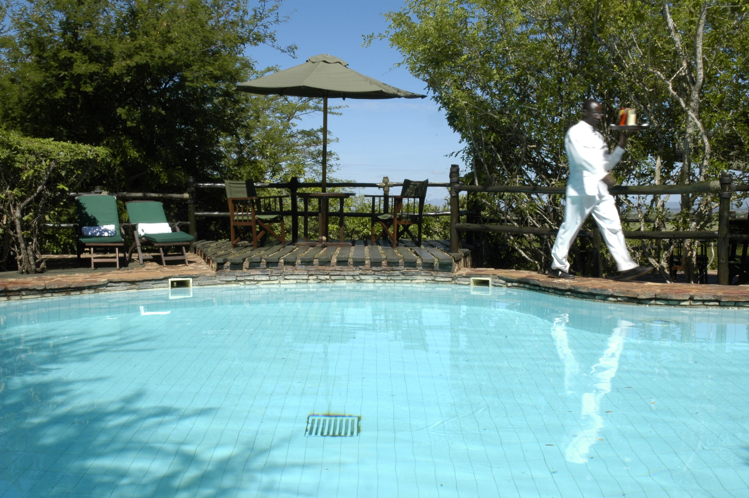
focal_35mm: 38
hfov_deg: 51.3
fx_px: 780
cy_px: 249
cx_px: 374
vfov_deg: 35.4
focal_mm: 25
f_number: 22
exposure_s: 1/50
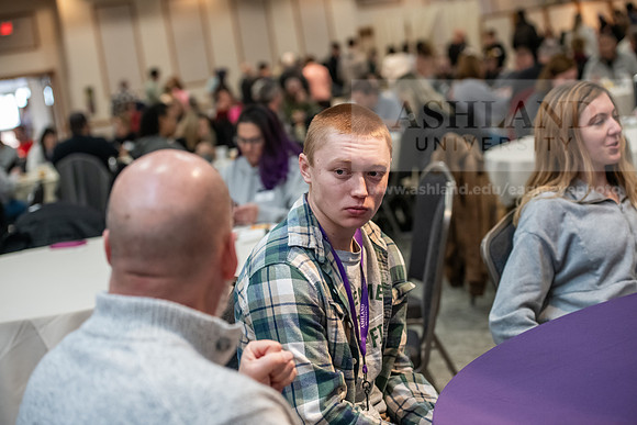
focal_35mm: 70
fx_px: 1239
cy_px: 212
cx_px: 318
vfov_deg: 19.5
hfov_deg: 28.8
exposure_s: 1/200
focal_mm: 70
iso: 2500
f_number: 3.5
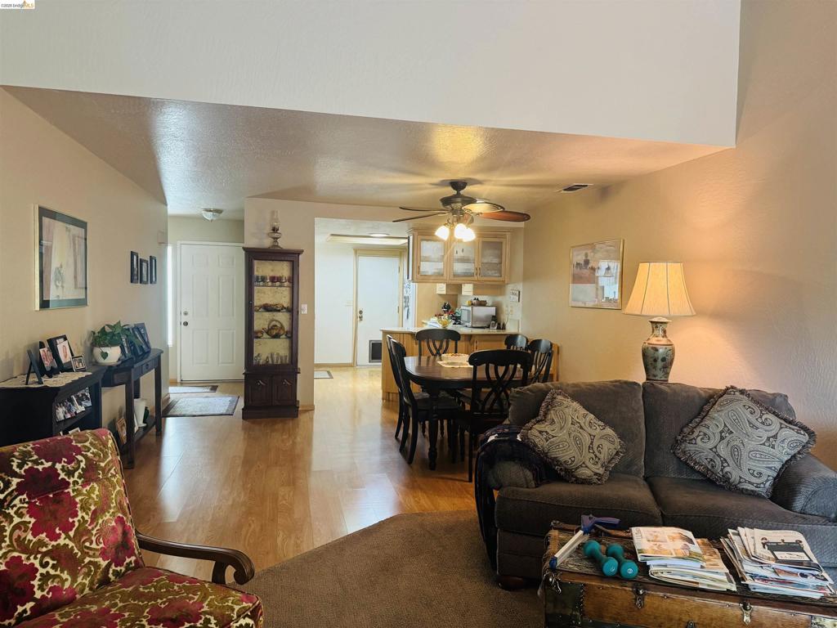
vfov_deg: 56.8
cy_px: 314
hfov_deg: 71.6
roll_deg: -1.2
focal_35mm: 24
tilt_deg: -2.8
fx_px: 580
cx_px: 418
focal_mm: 6.76
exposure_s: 1/60
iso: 320
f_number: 1.78
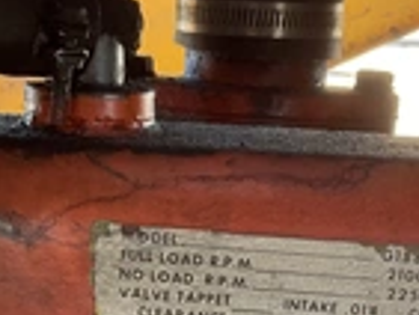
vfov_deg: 17.1
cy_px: 386
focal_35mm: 82
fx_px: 993
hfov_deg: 23.8
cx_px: 232
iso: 64
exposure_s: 1/77
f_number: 1.8
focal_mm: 3
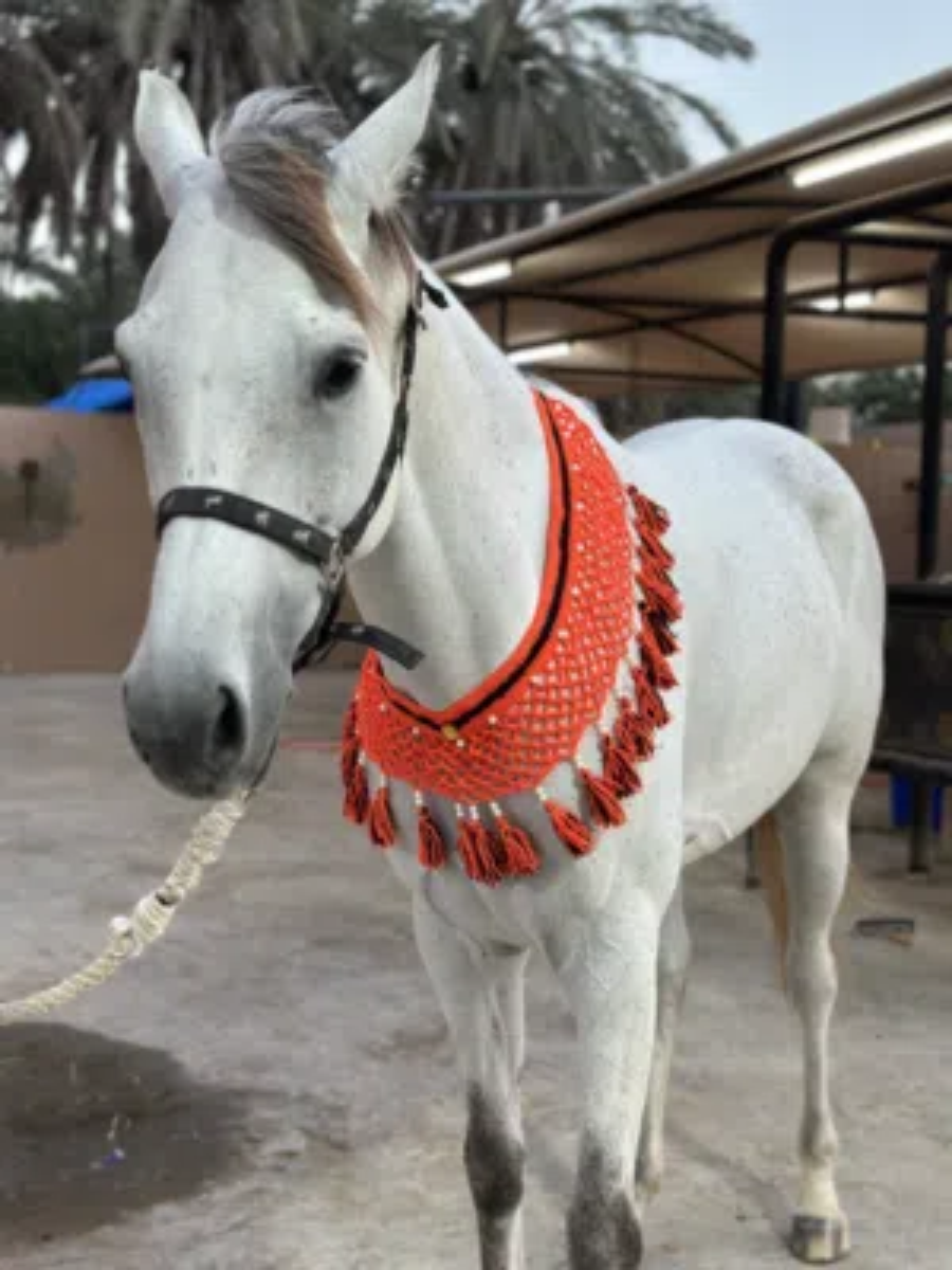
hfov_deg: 30.3
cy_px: 635
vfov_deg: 39.7
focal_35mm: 48
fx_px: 1760
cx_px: 476
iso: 64
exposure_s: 1/100
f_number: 1.78
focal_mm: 6.86
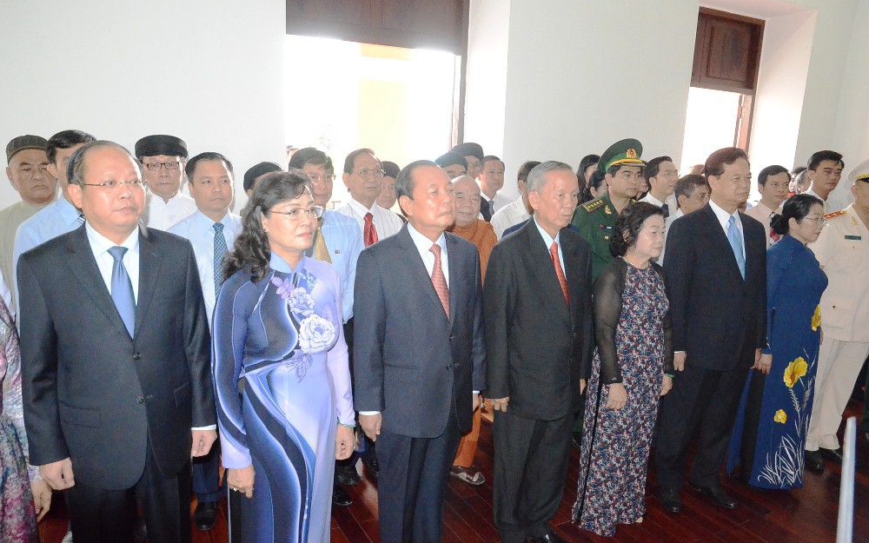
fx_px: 592
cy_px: 272
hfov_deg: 72.5
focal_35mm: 25
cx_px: 439
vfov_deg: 49.3
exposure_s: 1/100
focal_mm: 16
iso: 6400
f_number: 6.3
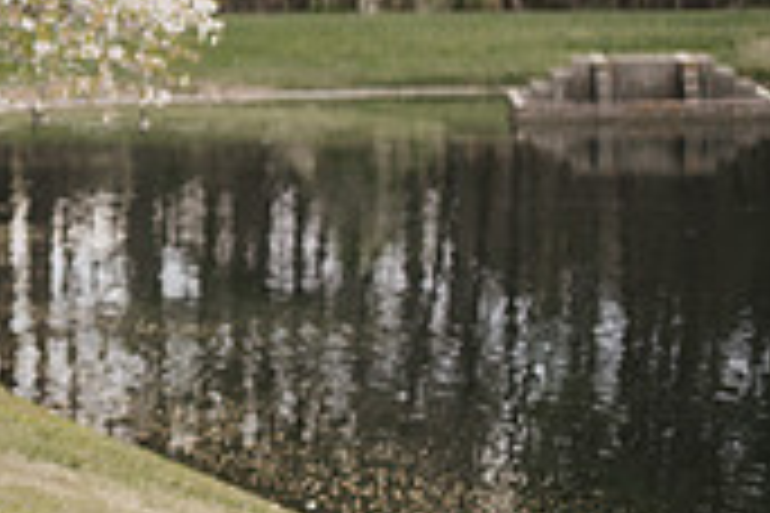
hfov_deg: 11.4
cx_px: -500
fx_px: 3636
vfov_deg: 8.1
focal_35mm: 170
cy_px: 74
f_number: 2.2
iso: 125
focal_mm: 50
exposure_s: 1/400
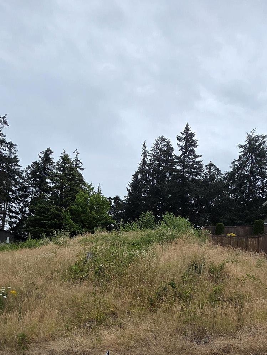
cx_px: 103
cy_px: 306
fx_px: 308
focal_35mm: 30
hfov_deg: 46.5
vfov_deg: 53.9
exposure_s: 1/2391
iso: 40
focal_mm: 2.2
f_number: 1.9
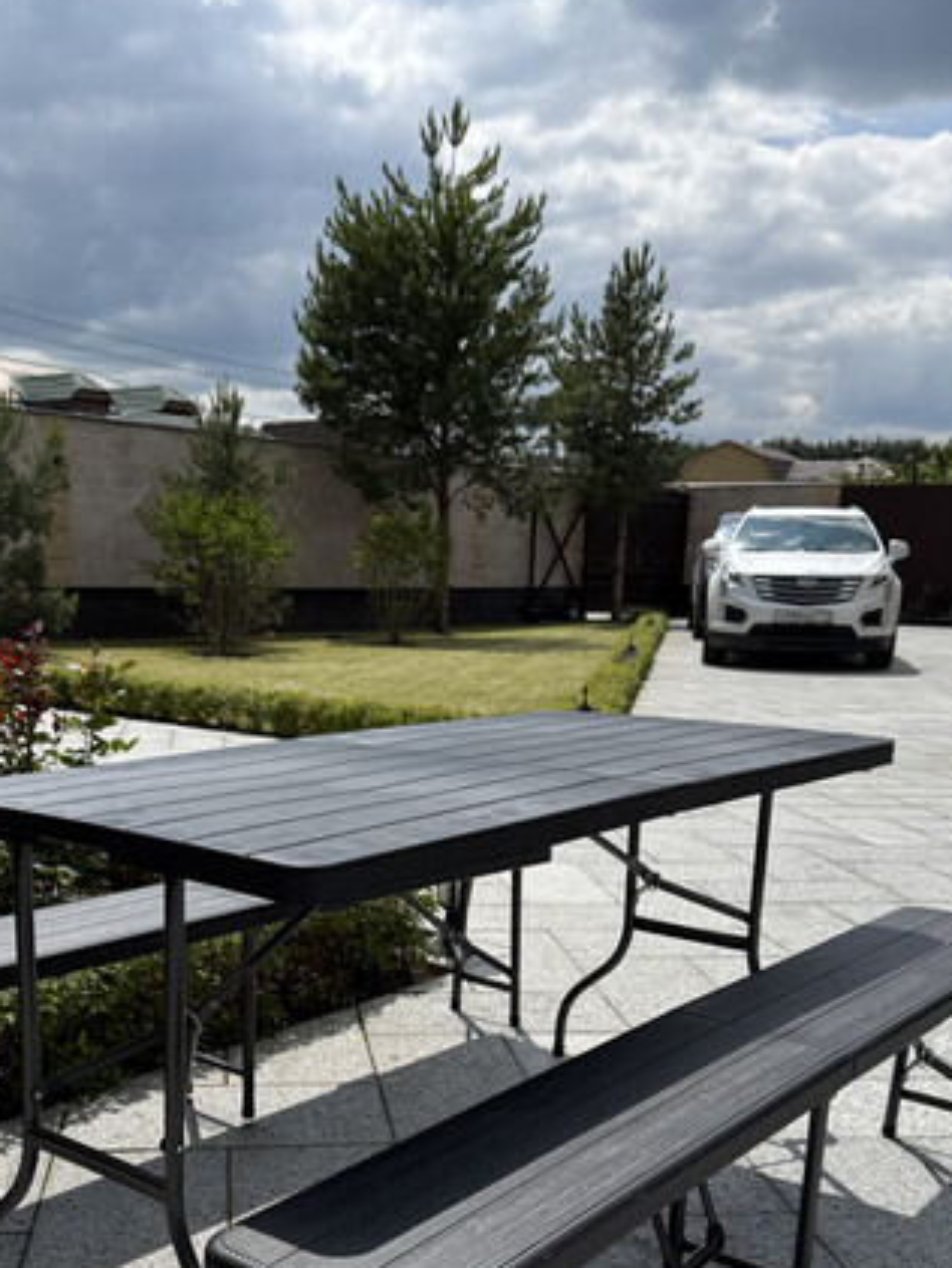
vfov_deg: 47.3
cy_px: 938
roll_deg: -1.2
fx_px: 1393
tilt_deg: -14.7
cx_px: 352
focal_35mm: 38
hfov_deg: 37.5
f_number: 1.78
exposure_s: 1/6711
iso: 80
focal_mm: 6.76
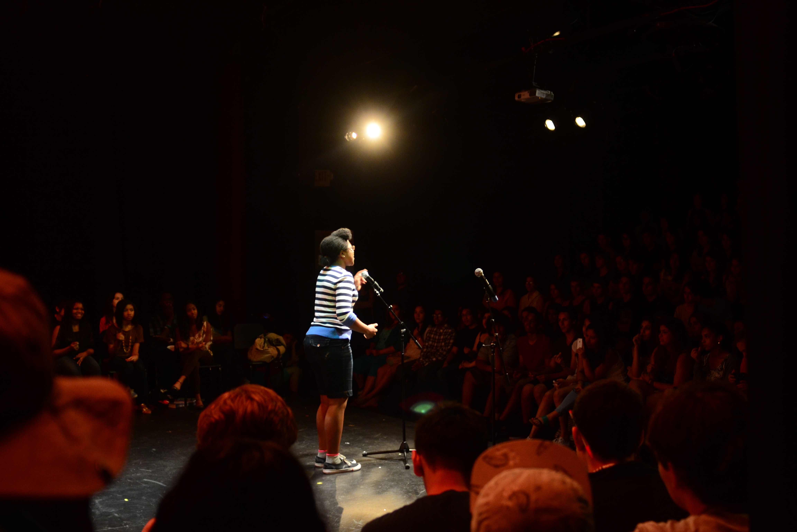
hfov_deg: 46.4
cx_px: 398
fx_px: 930
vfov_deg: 31.9
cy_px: 266
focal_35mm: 42
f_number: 2.8
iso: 800
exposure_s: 1/80
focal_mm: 28
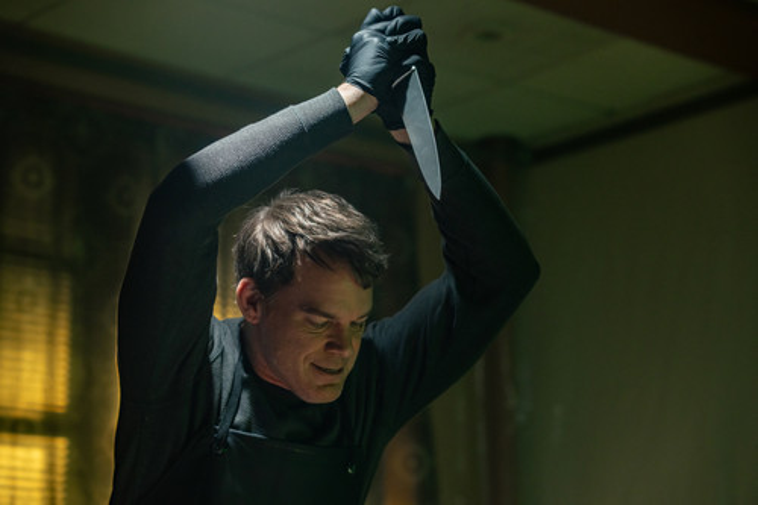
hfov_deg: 23.9
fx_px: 1789
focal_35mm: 85
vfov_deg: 16.1
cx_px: 379
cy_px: 252
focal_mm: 85
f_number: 2.8
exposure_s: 1/250
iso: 1000
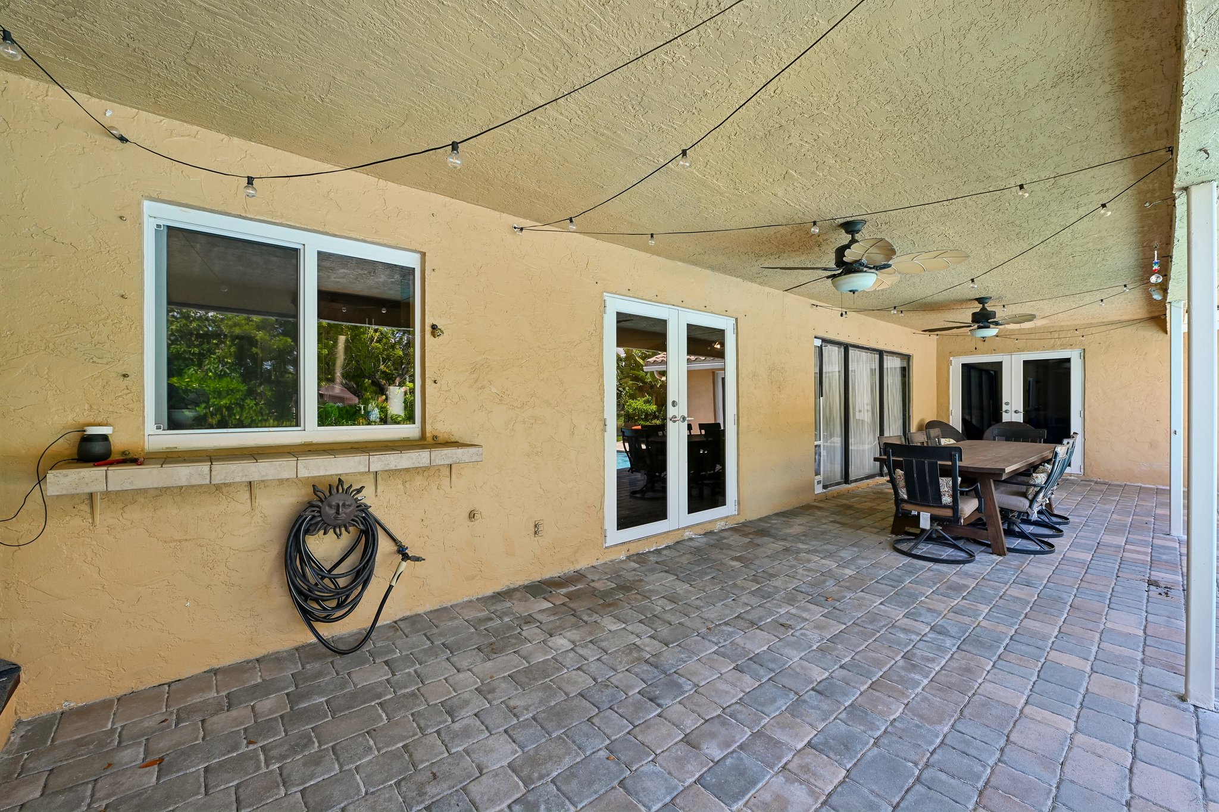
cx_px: 610
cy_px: 406
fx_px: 474
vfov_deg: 81.2
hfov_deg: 104.3
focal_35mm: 14
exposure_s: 1/30
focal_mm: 14
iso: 100
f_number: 7.1
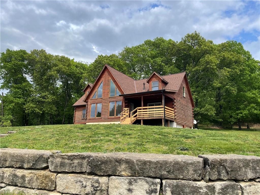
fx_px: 195
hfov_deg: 67.3
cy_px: 98
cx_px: 130
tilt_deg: +13.8
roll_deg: -1.0
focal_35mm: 26
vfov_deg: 53.1
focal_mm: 4.2
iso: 32
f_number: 1.6
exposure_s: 1/2564
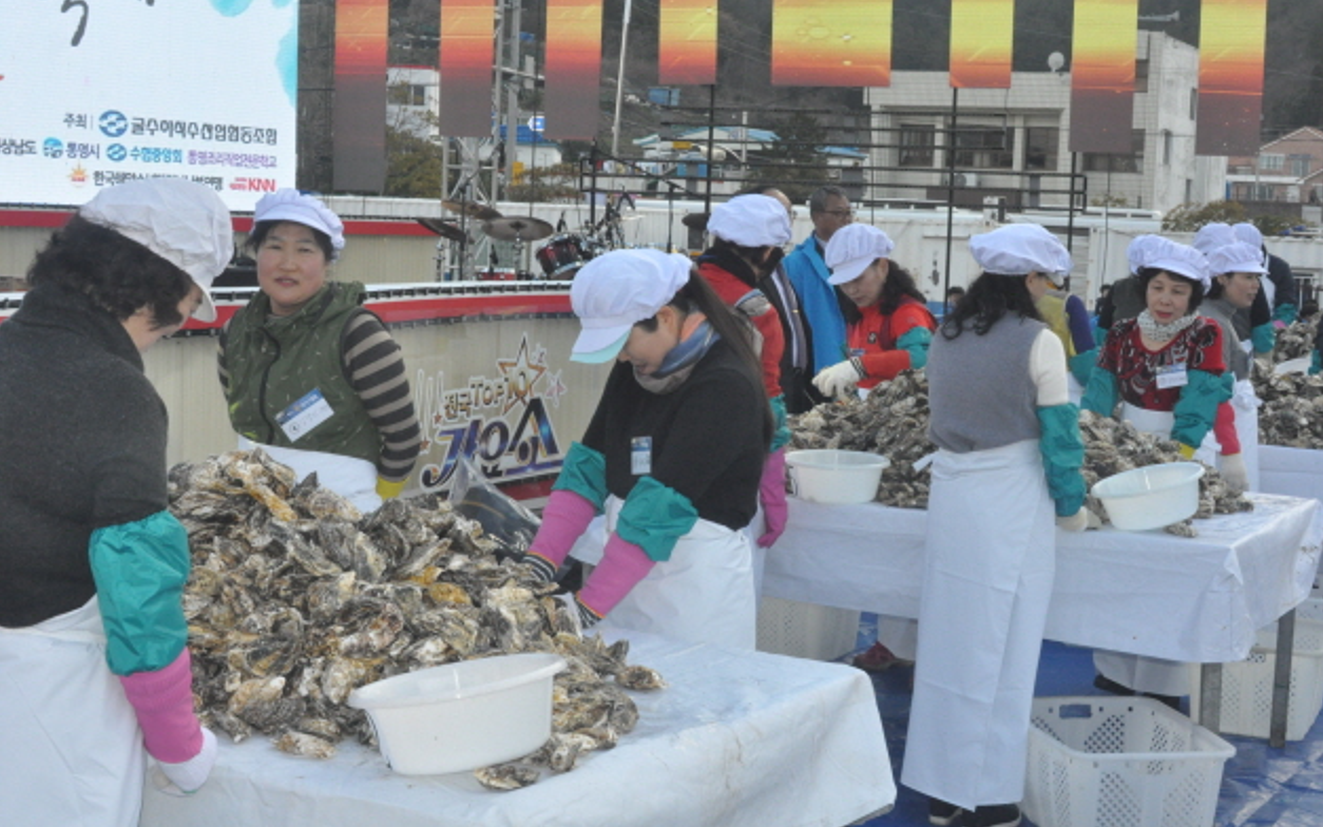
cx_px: 673
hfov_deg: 37.2
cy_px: 387
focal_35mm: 55
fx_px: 1966
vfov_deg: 23.8
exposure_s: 1/200
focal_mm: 35
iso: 1600
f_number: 22
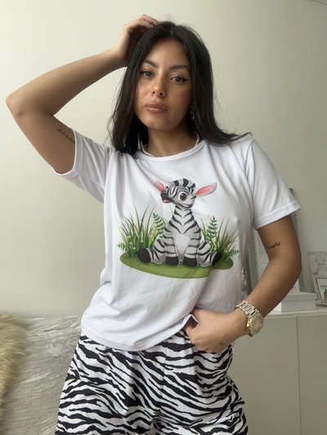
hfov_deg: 46.8
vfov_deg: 60.0
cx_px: 164
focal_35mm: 30
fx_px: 378
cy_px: 218
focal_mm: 2.69
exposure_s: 1/121
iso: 50
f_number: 1.9
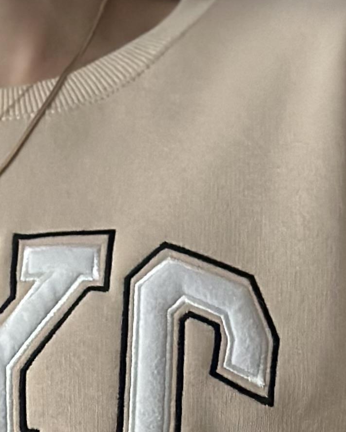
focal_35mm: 213
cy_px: 751
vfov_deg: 8.7
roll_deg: +0.2
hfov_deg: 7.2
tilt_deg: +2.9
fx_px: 2726
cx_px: 42
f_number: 1.78
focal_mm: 6.86
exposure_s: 1/40
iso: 500
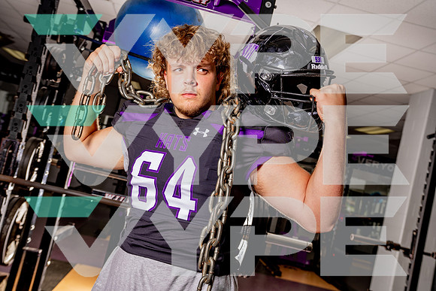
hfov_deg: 51.9
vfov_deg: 36.0
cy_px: 146
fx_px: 448
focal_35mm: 37
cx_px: 218
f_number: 5.6
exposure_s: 1/200
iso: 100
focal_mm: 37
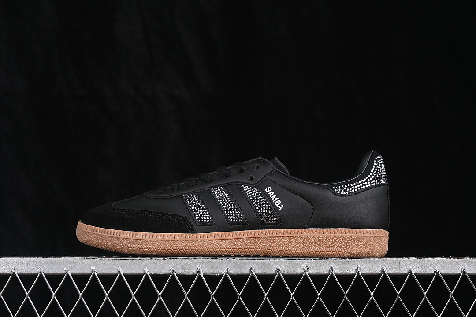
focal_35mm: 75
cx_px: 238
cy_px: 158
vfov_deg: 18.2
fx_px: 992
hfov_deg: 27.0
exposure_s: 1/60
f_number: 6.3
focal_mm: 50
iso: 160
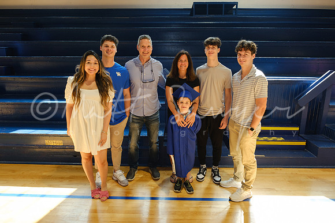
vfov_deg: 53.2
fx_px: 223
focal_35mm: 24
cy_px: 112
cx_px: 168
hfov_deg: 73.7
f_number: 4
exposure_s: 1/125
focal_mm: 16
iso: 800
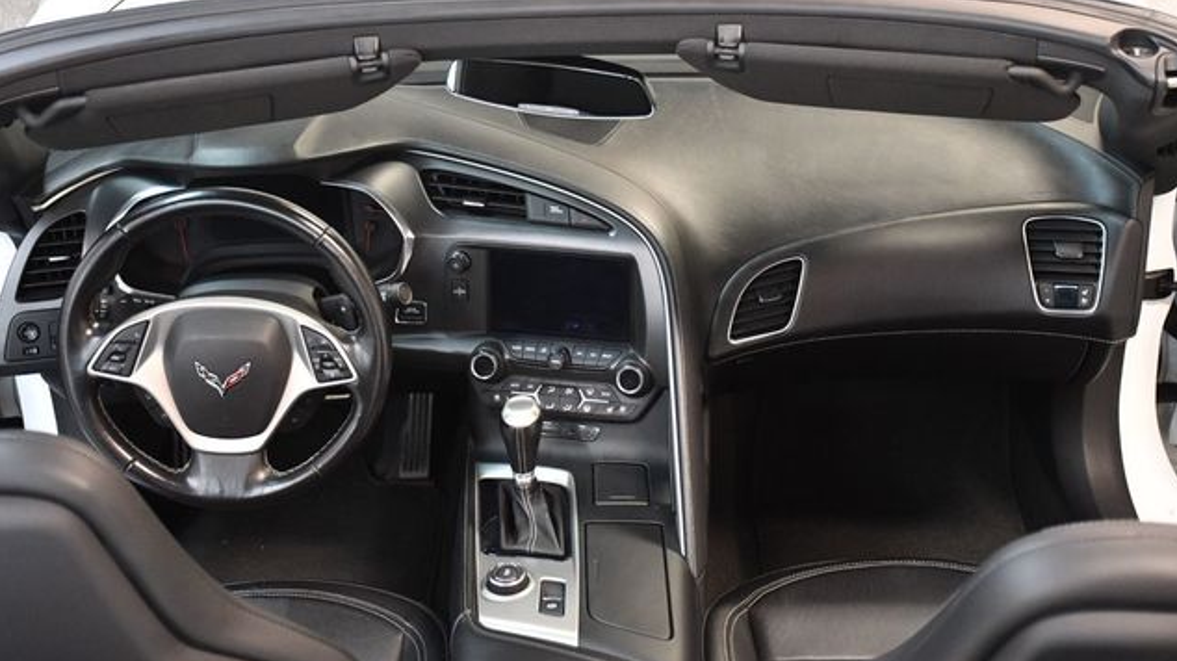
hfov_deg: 37.9
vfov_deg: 21.8
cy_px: 290
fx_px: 1716
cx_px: 590
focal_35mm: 55
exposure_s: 1/60
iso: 4000
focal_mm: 35
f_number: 4.2
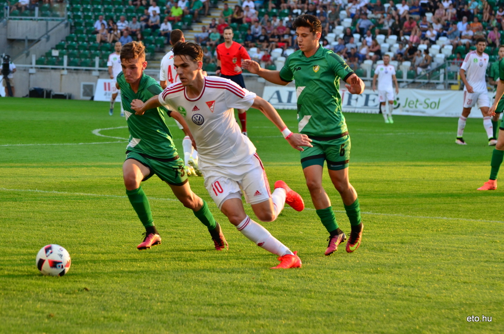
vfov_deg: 8.1
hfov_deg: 12.3
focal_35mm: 168
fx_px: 2347
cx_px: 252
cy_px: 167
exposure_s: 1/640
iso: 640
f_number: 5
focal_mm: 112
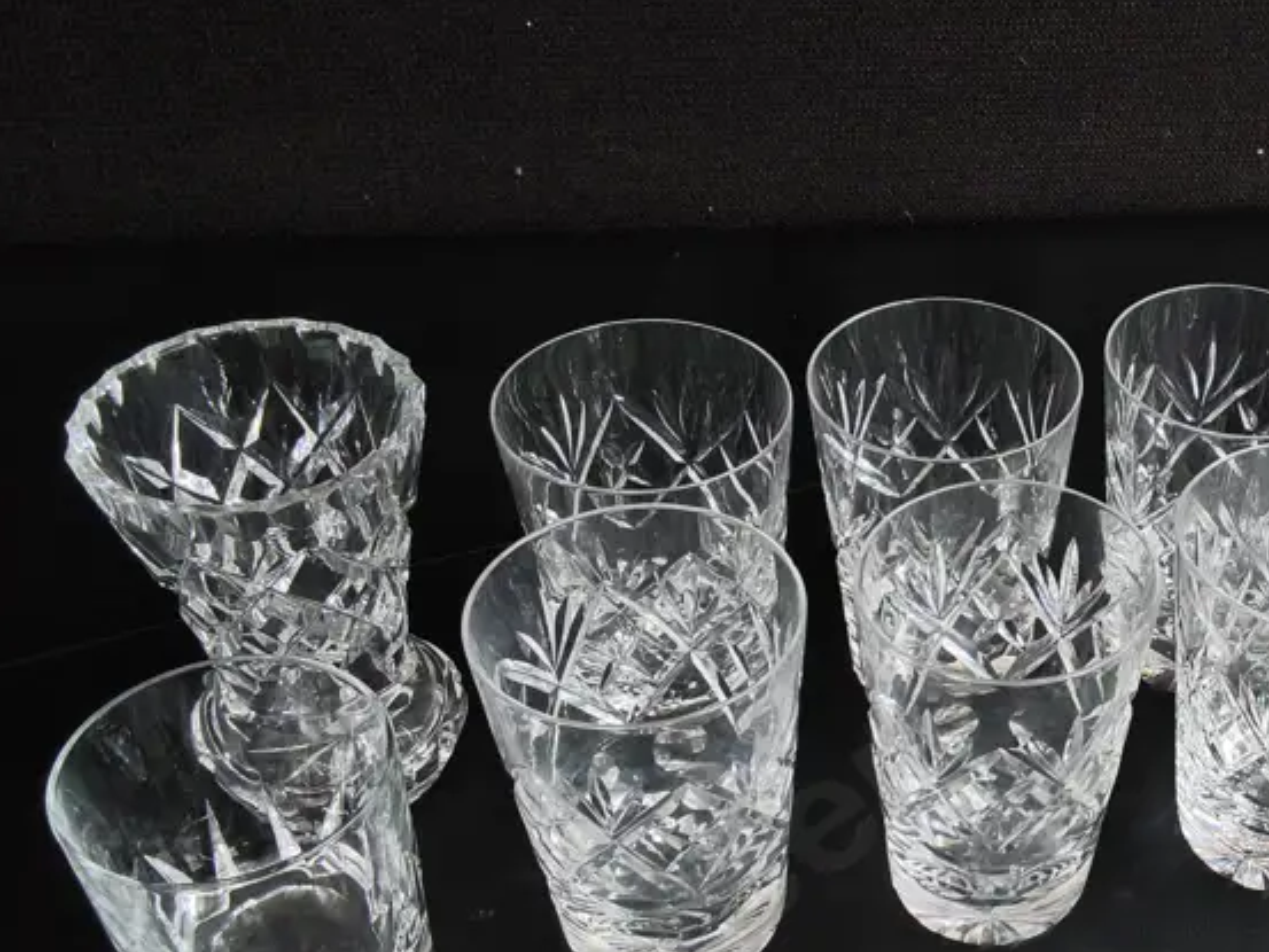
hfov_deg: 35.8
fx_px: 1833
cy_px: 578
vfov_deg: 29.0
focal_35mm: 50
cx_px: 1157
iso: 80
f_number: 2
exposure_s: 1/100
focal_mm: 2.87
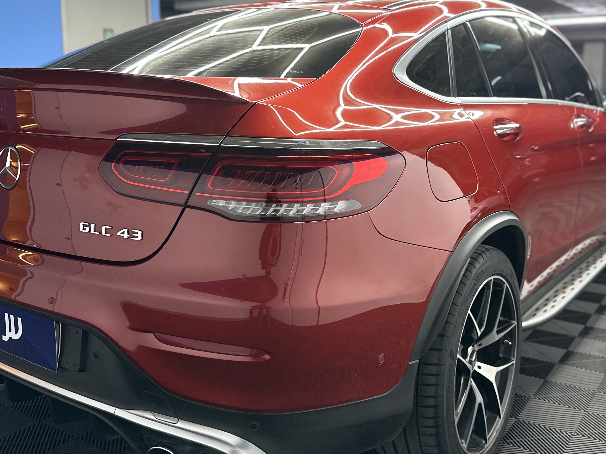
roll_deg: +0.2
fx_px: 648
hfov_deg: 50.1
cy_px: 200
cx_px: 308
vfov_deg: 38.6
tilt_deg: -9.4
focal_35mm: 37
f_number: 1.78
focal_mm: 6.86
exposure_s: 1/50
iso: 250
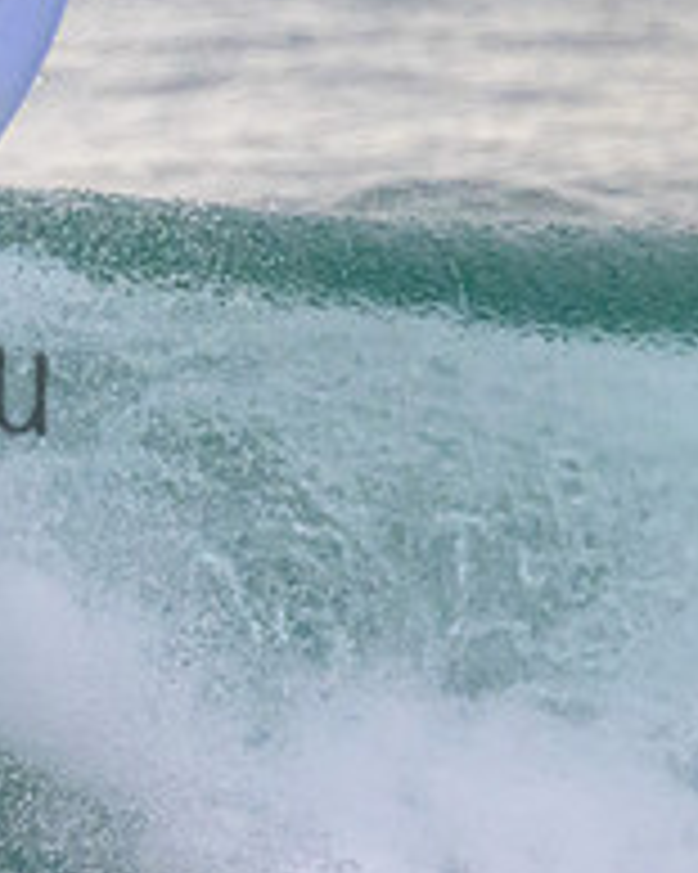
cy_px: 331
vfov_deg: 0.9
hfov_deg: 0.7
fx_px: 58121
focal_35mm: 2249
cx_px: -428
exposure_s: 1/2000
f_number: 11
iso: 8000
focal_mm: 800
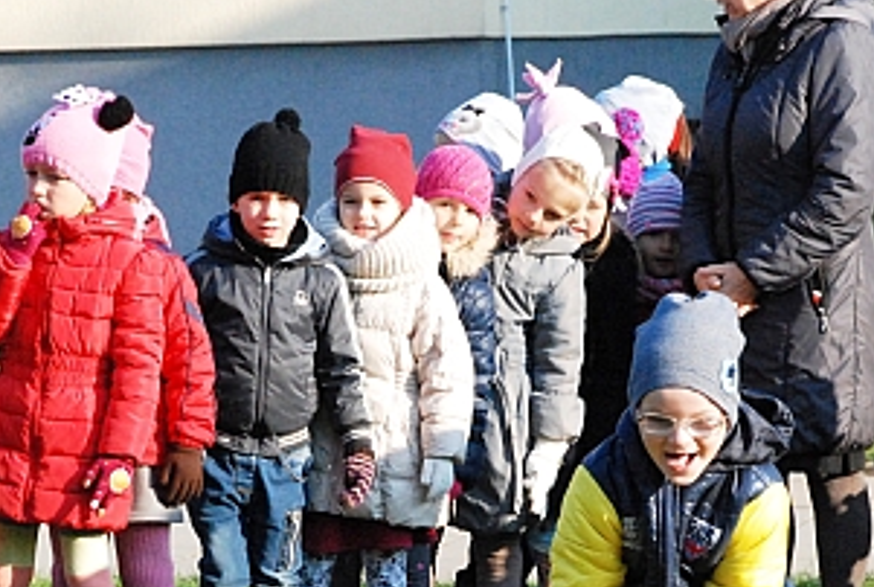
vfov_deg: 4.7
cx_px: 354
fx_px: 7204
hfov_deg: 6.9
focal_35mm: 296
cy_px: 484
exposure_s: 1/1250
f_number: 9
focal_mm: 85
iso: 1600
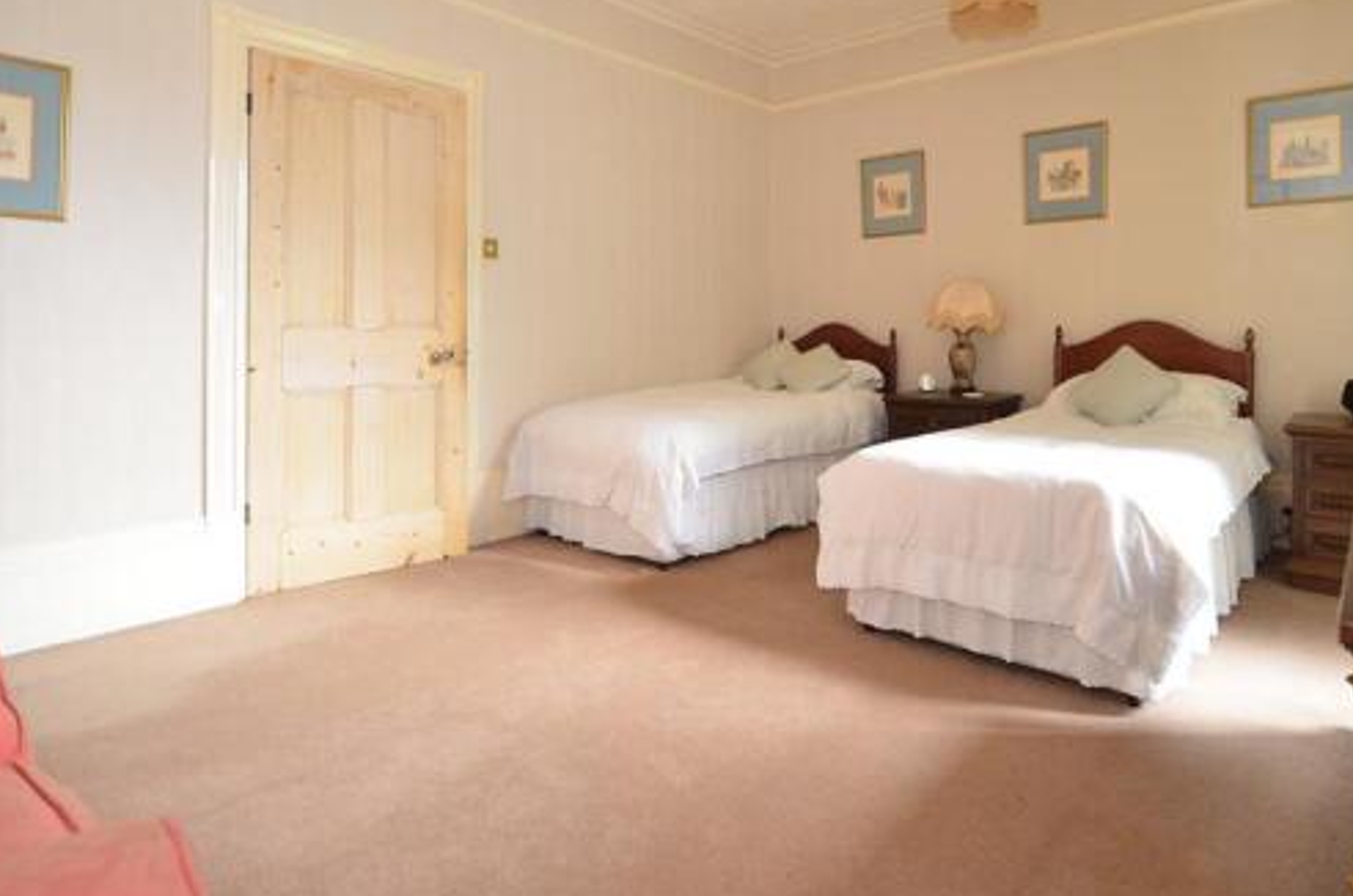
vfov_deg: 60.6
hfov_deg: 83.8
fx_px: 750
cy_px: 316
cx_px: 742
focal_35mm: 20
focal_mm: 10
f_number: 5
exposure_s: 1/4
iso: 200
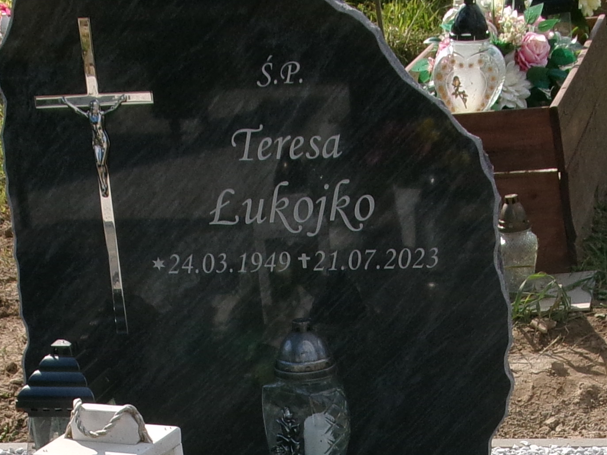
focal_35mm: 94
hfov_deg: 20.9
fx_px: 1648
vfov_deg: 14.6
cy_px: 685
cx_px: 311
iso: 100
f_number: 10.8
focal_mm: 5.1
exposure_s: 1/120
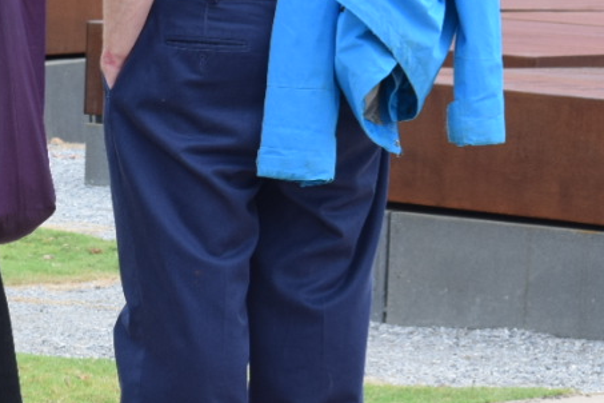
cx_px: -257
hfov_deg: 6.9
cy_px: 40
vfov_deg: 4.7
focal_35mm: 295
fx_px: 4945
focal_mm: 55
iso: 360
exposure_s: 1/250
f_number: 8
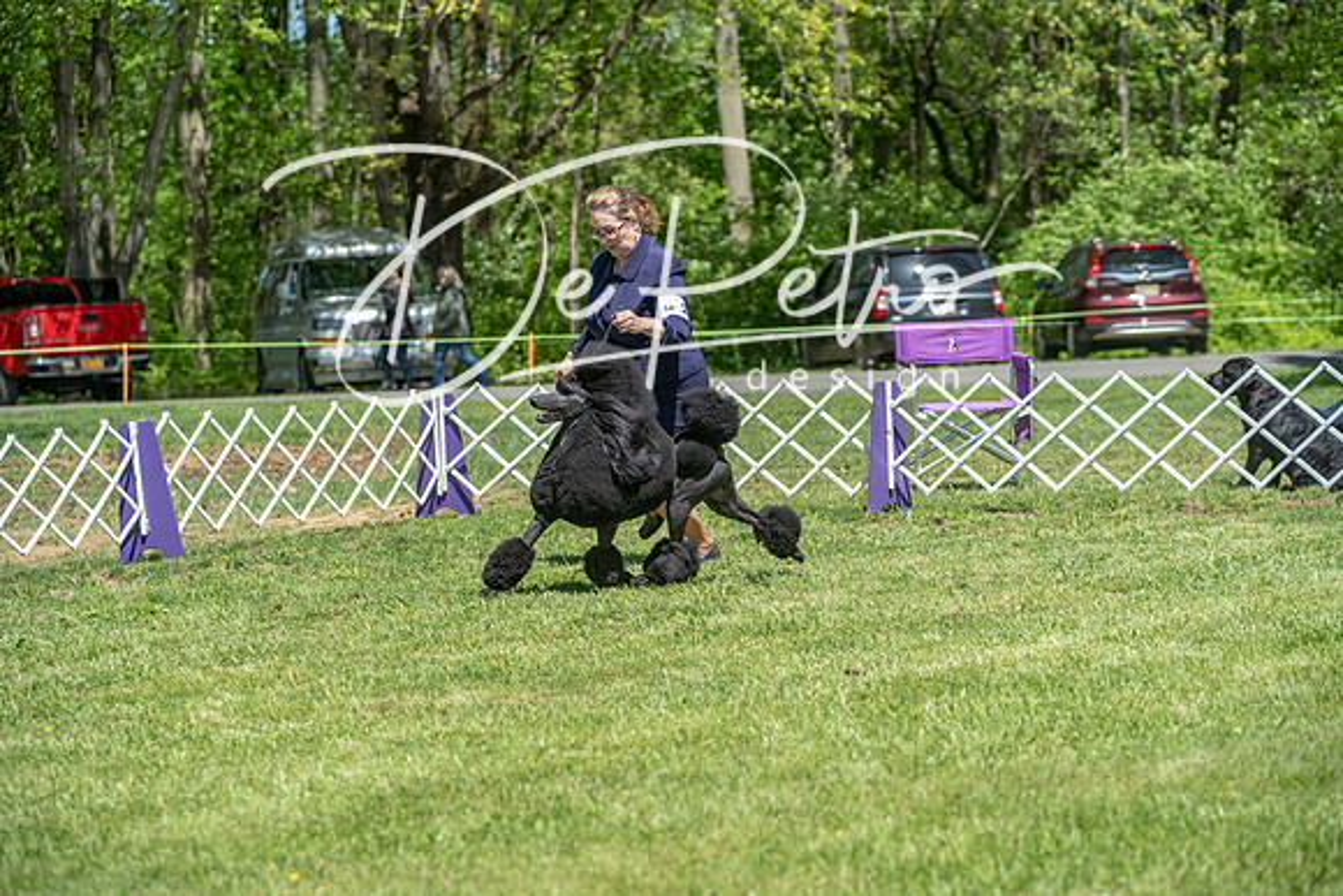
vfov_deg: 12.5
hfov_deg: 18.6
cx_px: 672
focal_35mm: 110
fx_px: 4104
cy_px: 448
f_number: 5
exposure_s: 1/1000
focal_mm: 110
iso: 250
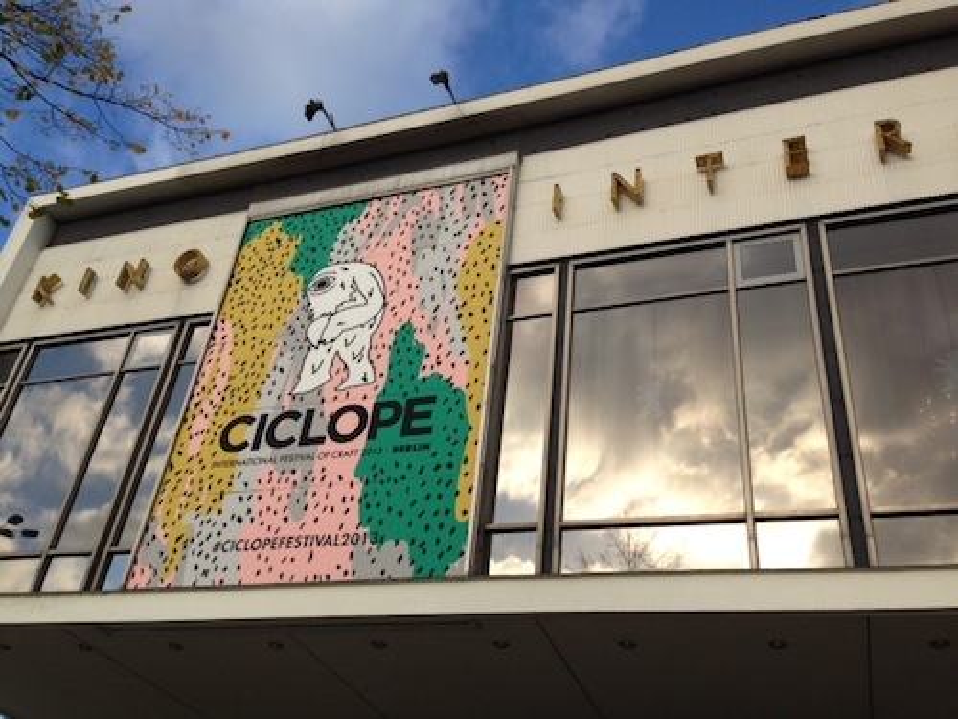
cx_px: 479
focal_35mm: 33
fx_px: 913
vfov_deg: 42.9
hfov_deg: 55.4
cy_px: 360
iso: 50
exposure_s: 1/919
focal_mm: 4.12
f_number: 2.4
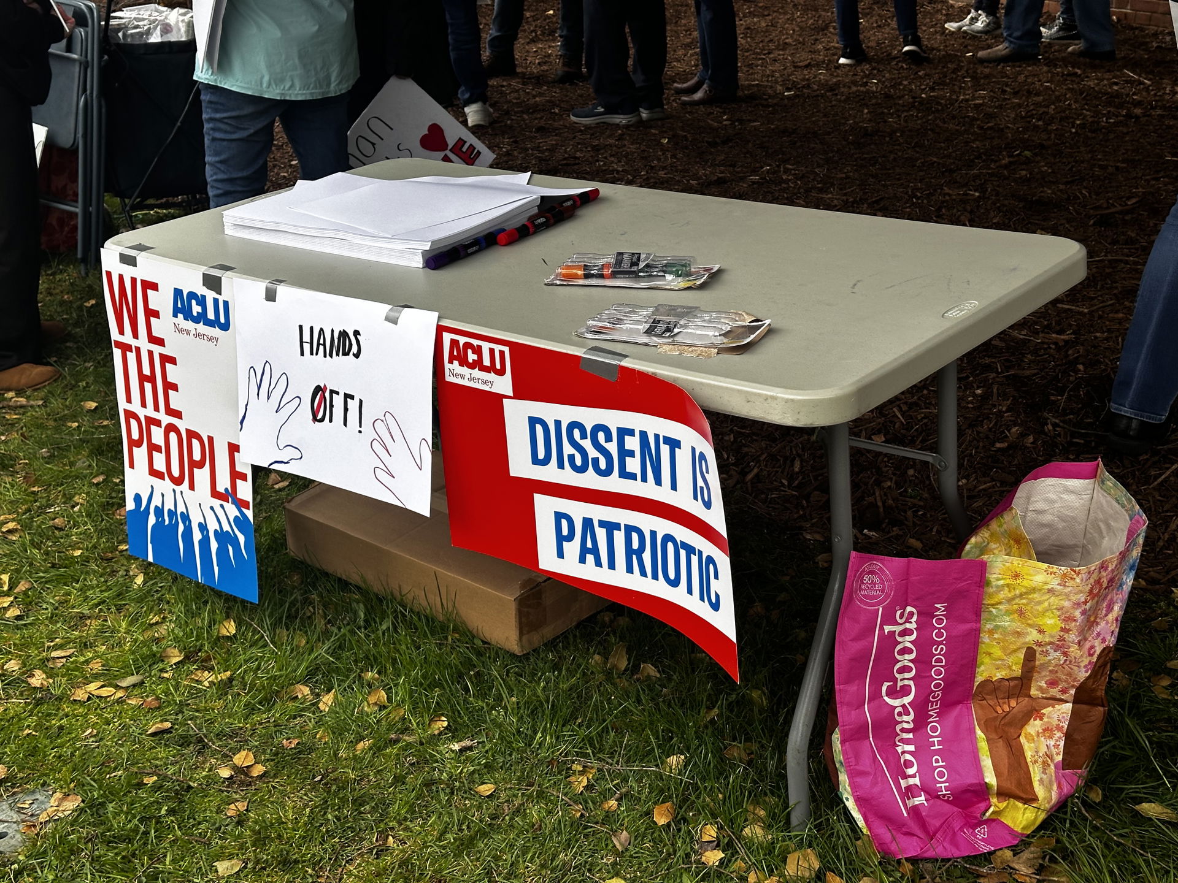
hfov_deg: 39.7
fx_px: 1633
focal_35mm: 48
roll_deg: +1.7
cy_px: 442
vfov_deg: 30.3
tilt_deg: -22.9
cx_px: 589
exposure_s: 1/211
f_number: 1.78
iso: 64
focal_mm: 6.86
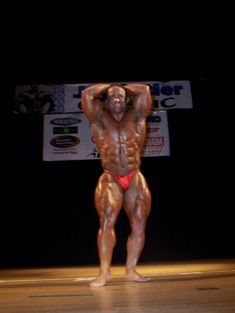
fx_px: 344
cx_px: 118
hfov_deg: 37.7
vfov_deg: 49.0
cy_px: 156
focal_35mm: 38
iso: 140
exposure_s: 1/60
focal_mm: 6.3
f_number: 2.8
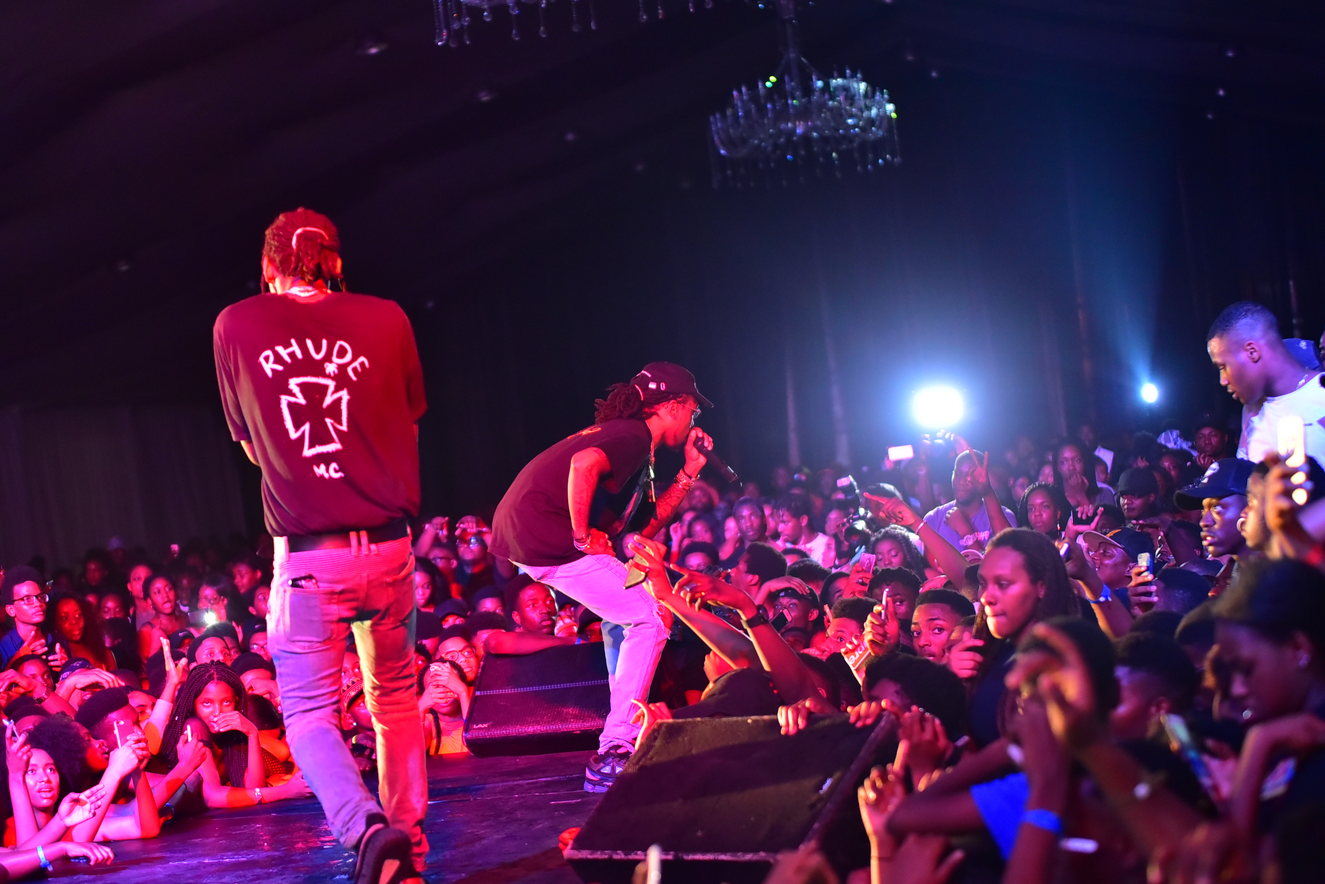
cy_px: 442
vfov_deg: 19.5
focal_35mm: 70
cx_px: 662
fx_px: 2577
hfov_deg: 28.8
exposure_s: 1/160
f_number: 2.8
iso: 2500
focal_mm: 70
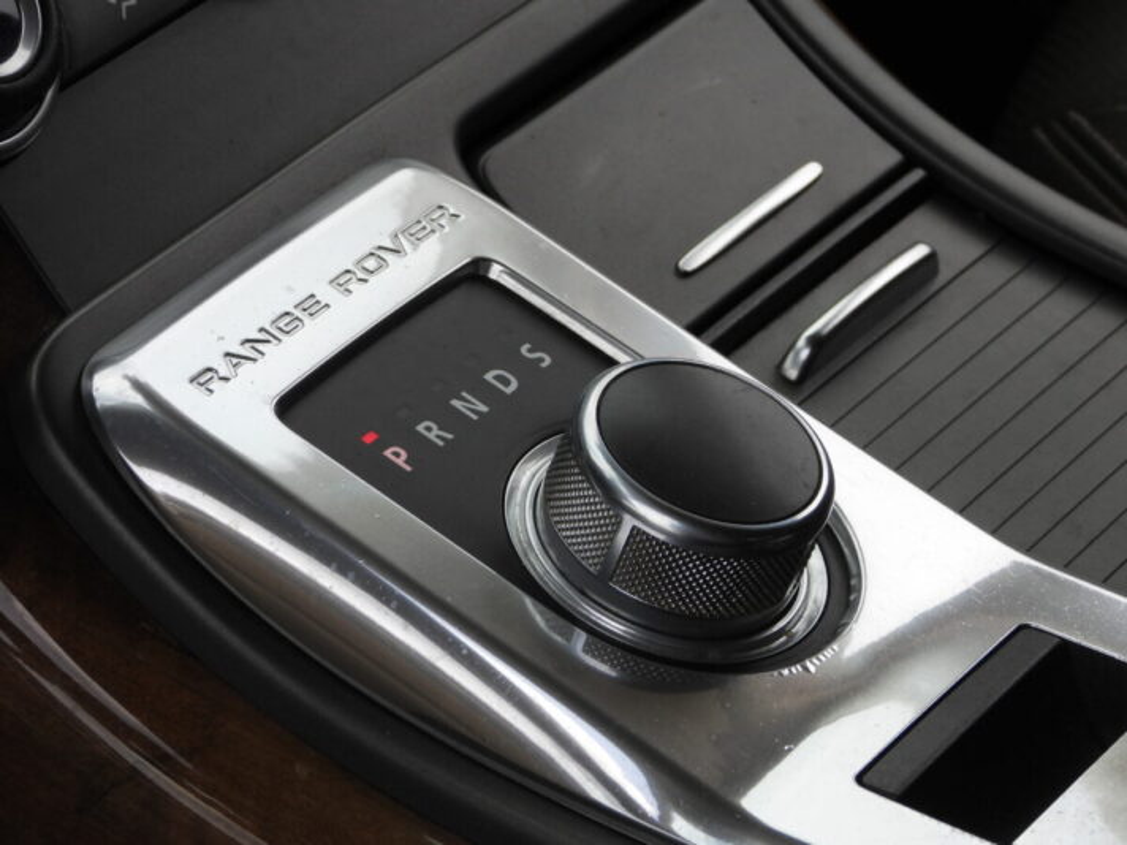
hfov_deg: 10.7
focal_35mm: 185
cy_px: 422
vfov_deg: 8.0
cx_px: 564
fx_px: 6023
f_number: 4.5
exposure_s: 1/400
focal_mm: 33.2
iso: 100
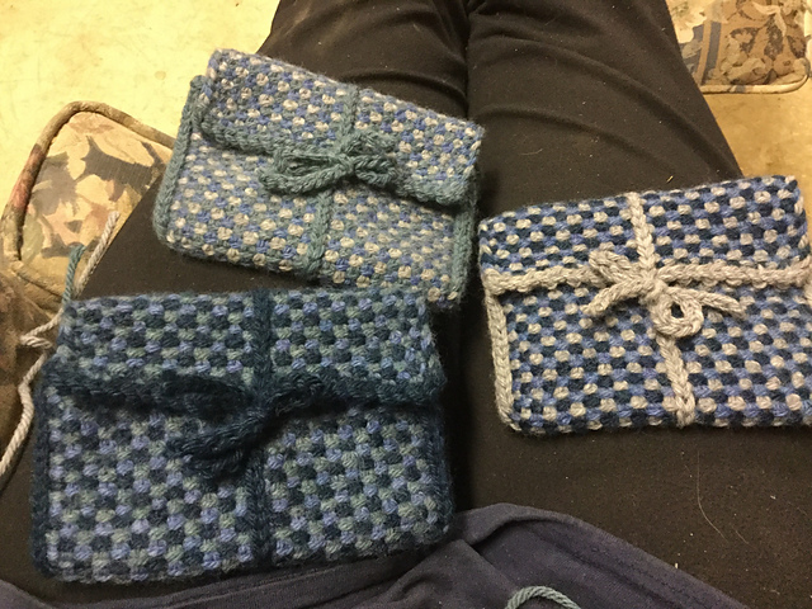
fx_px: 727
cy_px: 304
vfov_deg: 45.4
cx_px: 406
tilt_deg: -60.9
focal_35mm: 31
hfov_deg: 58.4
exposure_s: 1/15
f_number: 2.4
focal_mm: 3.3
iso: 250
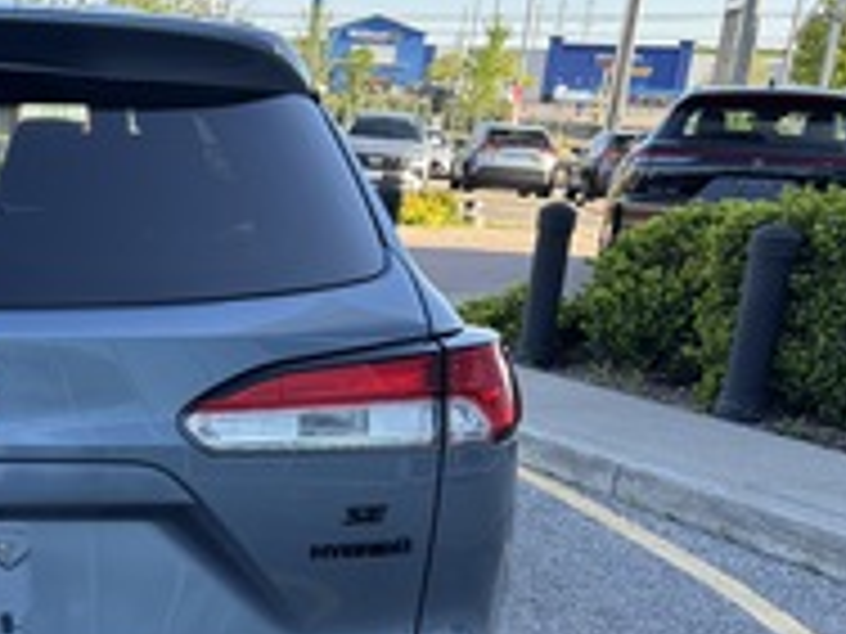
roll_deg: -3.0
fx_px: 1417
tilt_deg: -16.4
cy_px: 461
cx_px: -54
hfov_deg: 30.2
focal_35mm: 58
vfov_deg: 25.0
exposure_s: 1/416
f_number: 1.6
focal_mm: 5.96
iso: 50
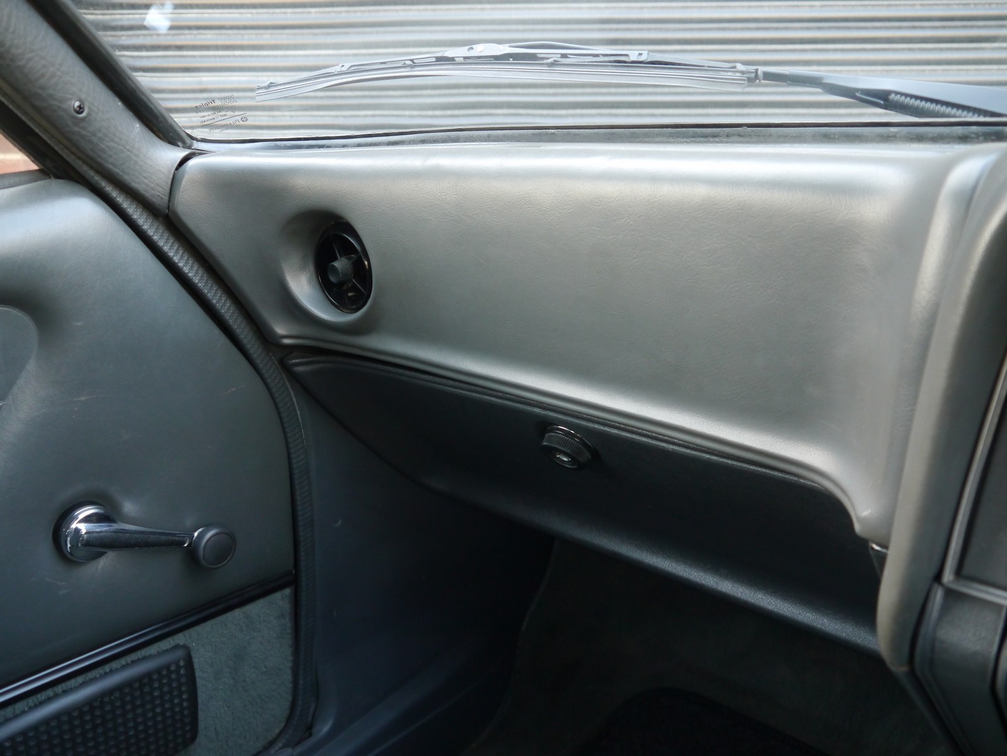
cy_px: 378
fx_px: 931
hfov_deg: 56.8
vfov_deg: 44.2
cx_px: 504
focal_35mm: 32
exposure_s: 1/25
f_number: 3.8
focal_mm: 16
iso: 800
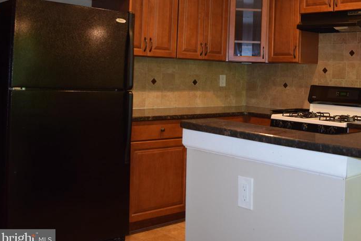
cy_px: 69
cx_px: 265
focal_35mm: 47
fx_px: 469
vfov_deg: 28.5
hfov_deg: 41.1
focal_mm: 21
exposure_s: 1/60
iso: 800
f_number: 3.8
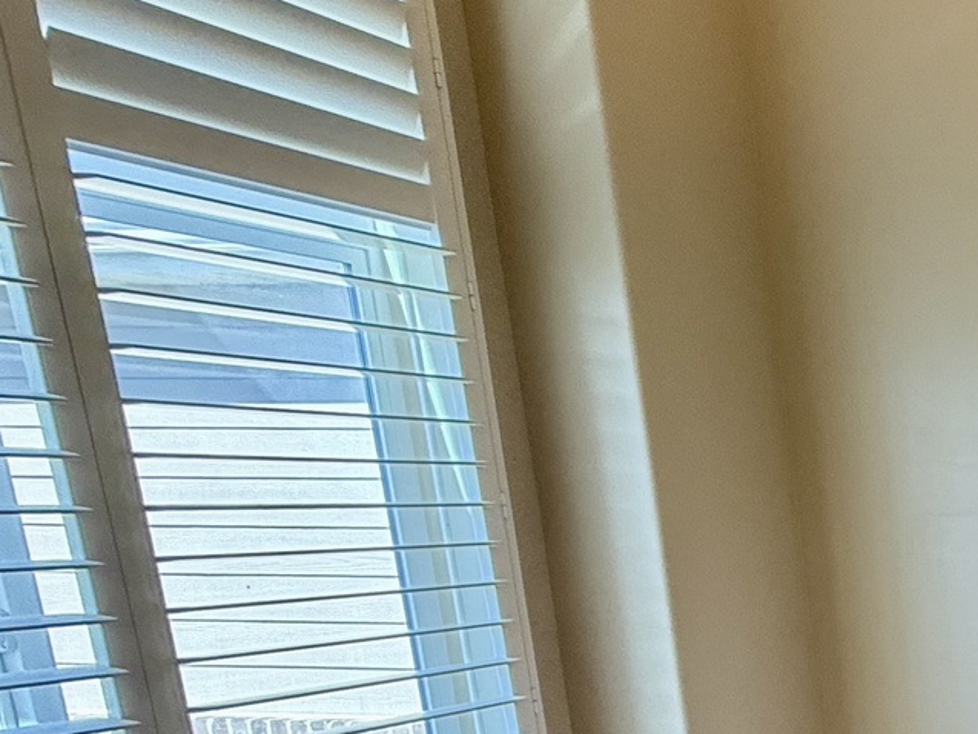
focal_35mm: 45
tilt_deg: -11.6
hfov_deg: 27.1
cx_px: 1514
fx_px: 1272
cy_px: 752
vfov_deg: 29.8
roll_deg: -1.2
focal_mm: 2.22
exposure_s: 1/120
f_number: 2.2
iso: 200
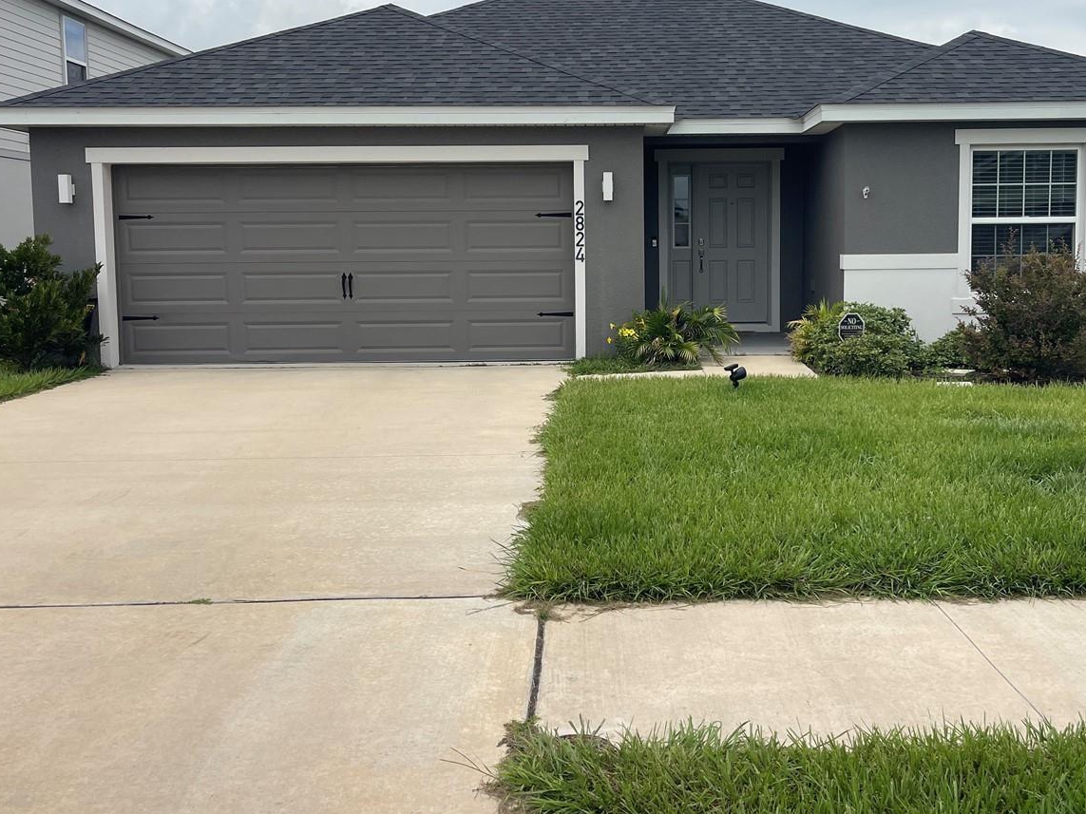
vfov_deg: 40.5
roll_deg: -0.1
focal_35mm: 35
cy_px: 328
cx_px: 617
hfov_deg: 52.5
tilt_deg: -3.9
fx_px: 1098
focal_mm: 5.1
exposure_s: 1/5128
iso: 32
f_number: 1.6
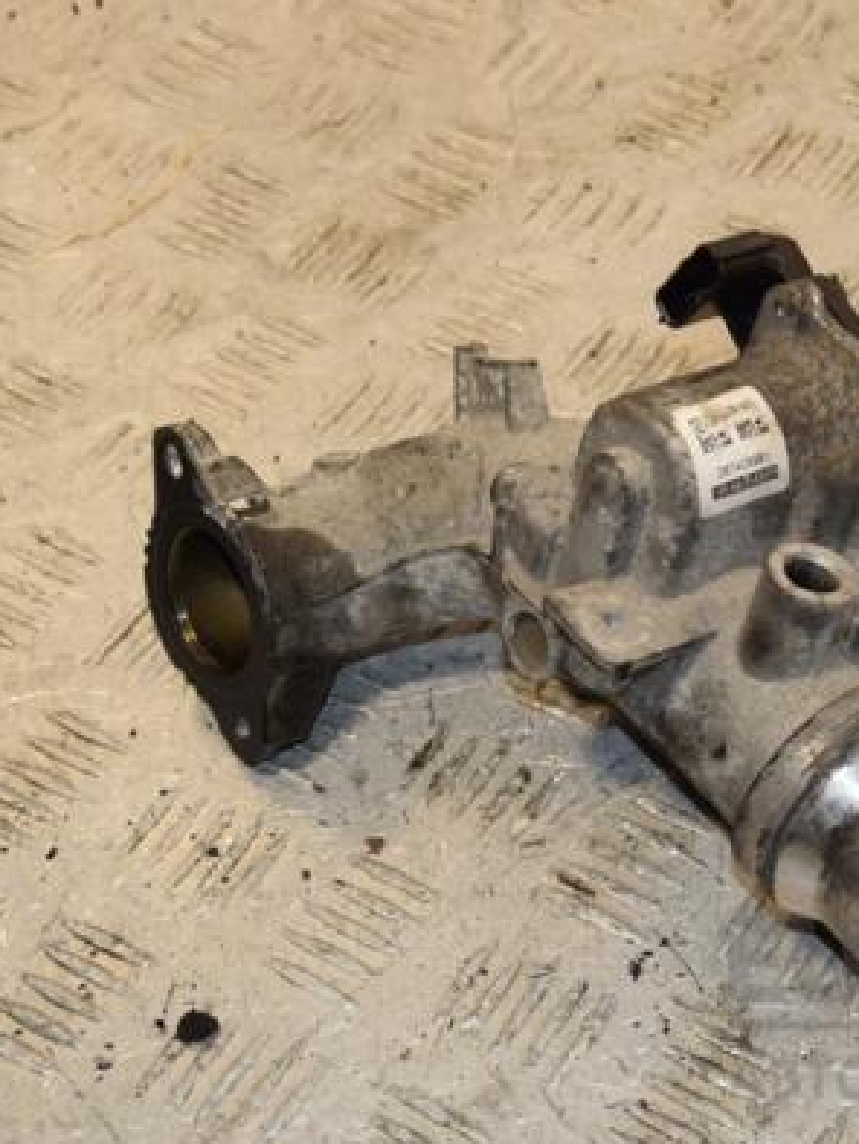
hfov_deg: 14.9
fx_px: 3263
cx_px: 673
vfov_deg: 19.9
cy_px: 572
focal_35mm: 99
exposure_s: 1/200
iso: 800
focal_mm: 45
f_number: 9
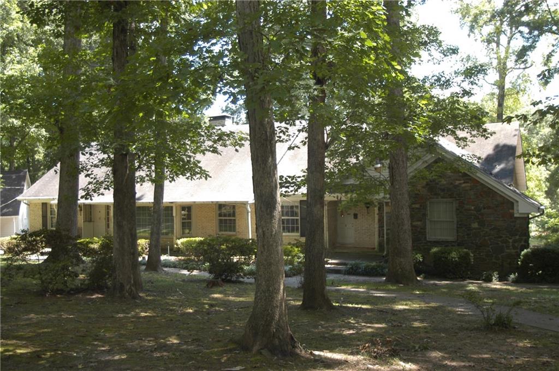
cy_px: 186
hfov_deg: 49.6
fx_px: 605
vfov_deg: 34.1
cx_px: 280
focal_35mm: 39
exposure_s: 1/90
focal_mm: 26
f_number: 5
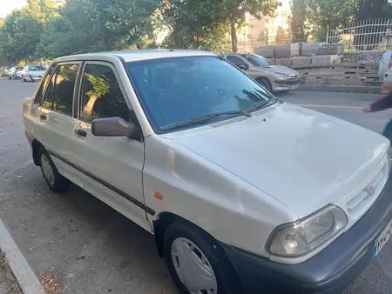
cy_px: 147
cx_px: 196
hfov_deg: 71.6
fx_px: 272
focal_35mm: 24
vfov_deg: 56.9
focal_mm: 5.23
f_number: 1.8
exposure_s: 1/50
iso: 50
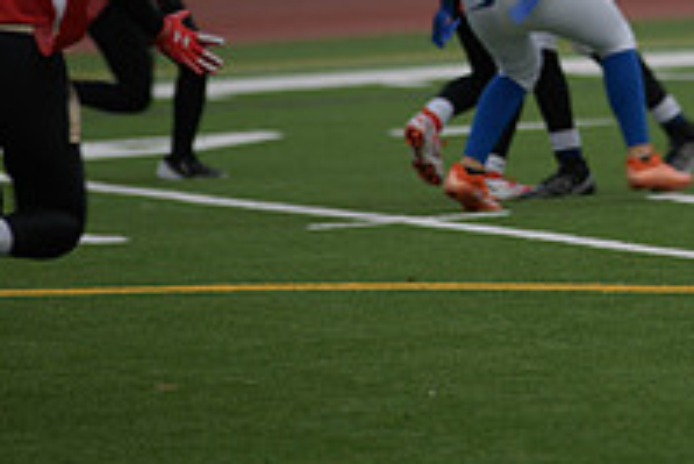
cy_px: -96
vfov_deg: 2.6
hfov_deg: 3.9
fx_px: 10109
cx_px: 691
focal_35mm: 524
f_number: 2.8
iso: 72
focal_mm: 180
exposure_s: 1/200
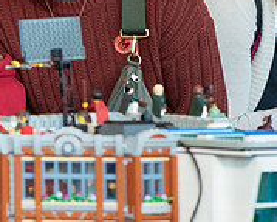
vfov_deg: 5.6
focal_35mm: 273
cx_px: -93
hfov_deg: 7.0
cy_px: -11
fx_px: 2237
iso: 2000
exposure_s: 1/160
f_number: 5.6
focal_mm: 85
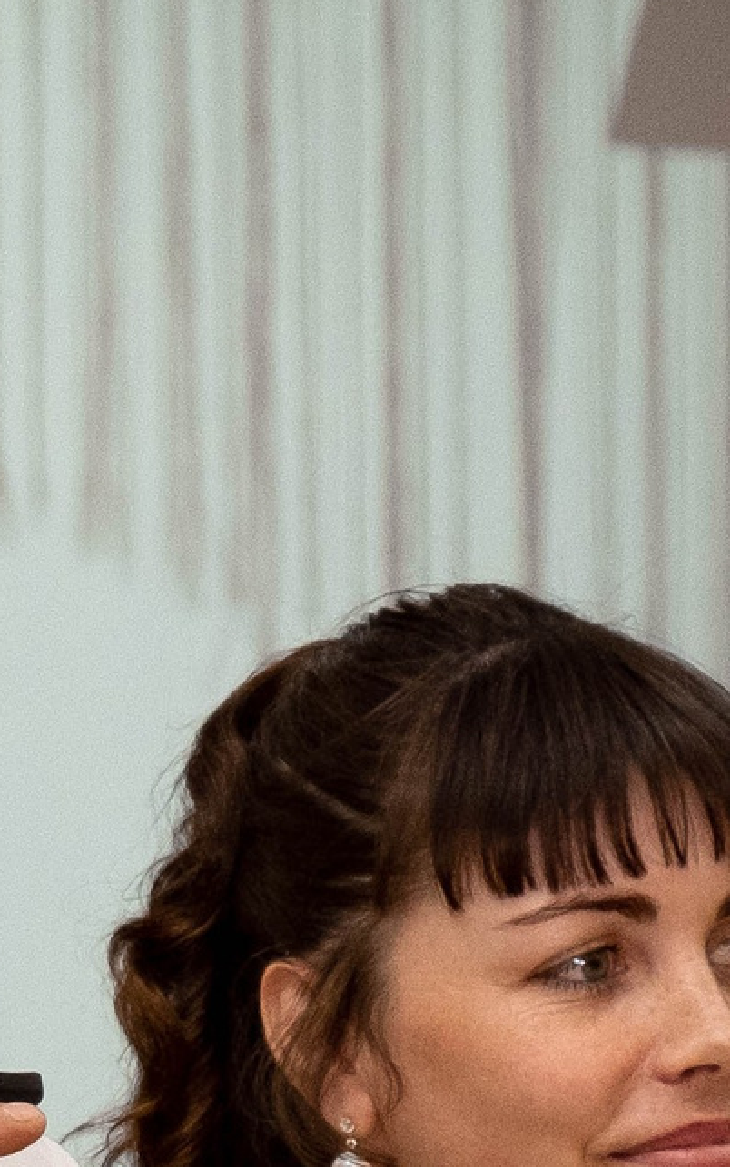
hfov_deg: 3.2
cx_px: -254
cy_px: 1084
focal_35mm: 409
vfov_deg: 5.1
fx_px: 13016
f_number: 4
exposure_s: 1/125
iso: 800
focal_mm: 55
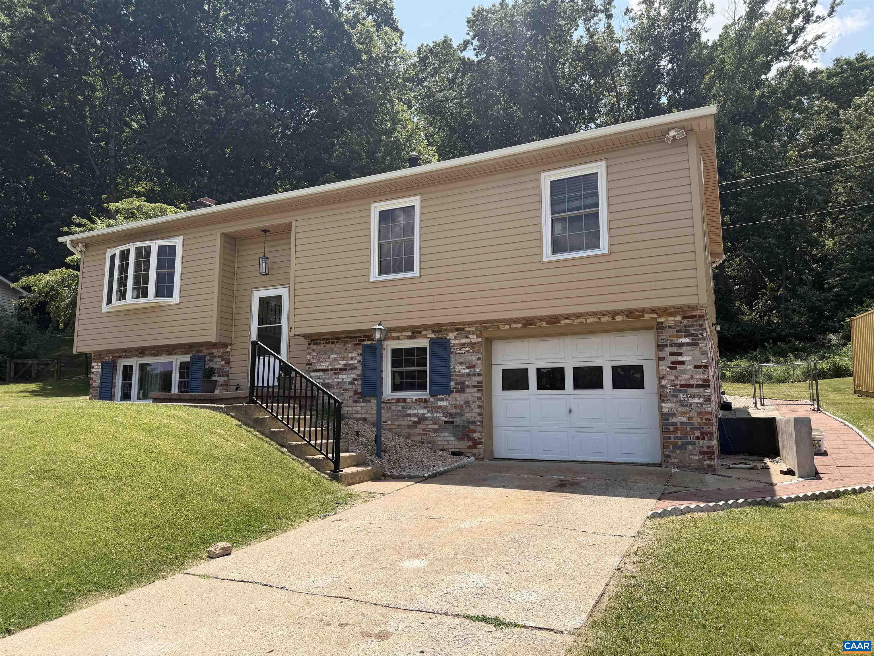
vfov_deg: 56.8
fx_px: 606
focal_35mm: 24
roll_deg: +0.3
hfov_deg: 71.6
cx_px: 437
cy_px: 328
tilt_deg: +8.4
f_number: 1.78
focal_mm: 6.76
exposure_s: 1/3425
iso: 80
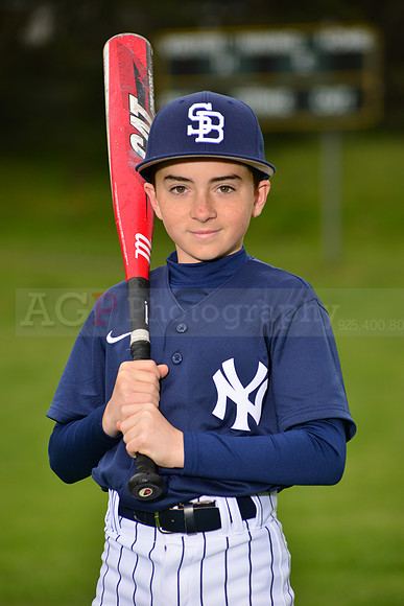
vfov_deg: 10.3
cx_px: 202
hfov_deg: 6.9
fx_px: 3364
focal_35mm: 200
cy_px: 303
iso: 200
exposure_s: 1/200
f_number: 6.3
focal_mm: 200
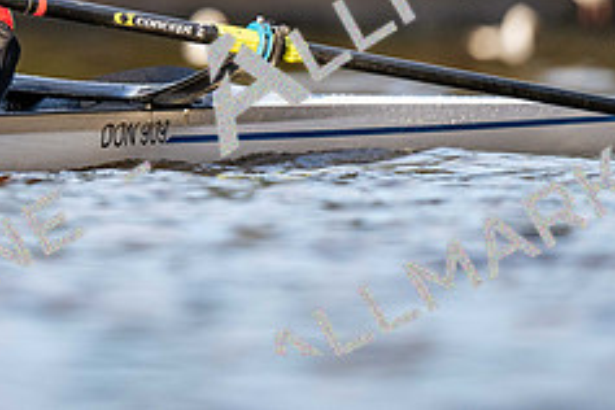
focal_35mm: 1470
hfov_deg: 1.4
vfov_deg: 0.9
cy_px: -90
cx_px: -16
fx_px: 25111
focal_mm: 600
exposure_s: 1/2500
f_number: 4
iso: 1100
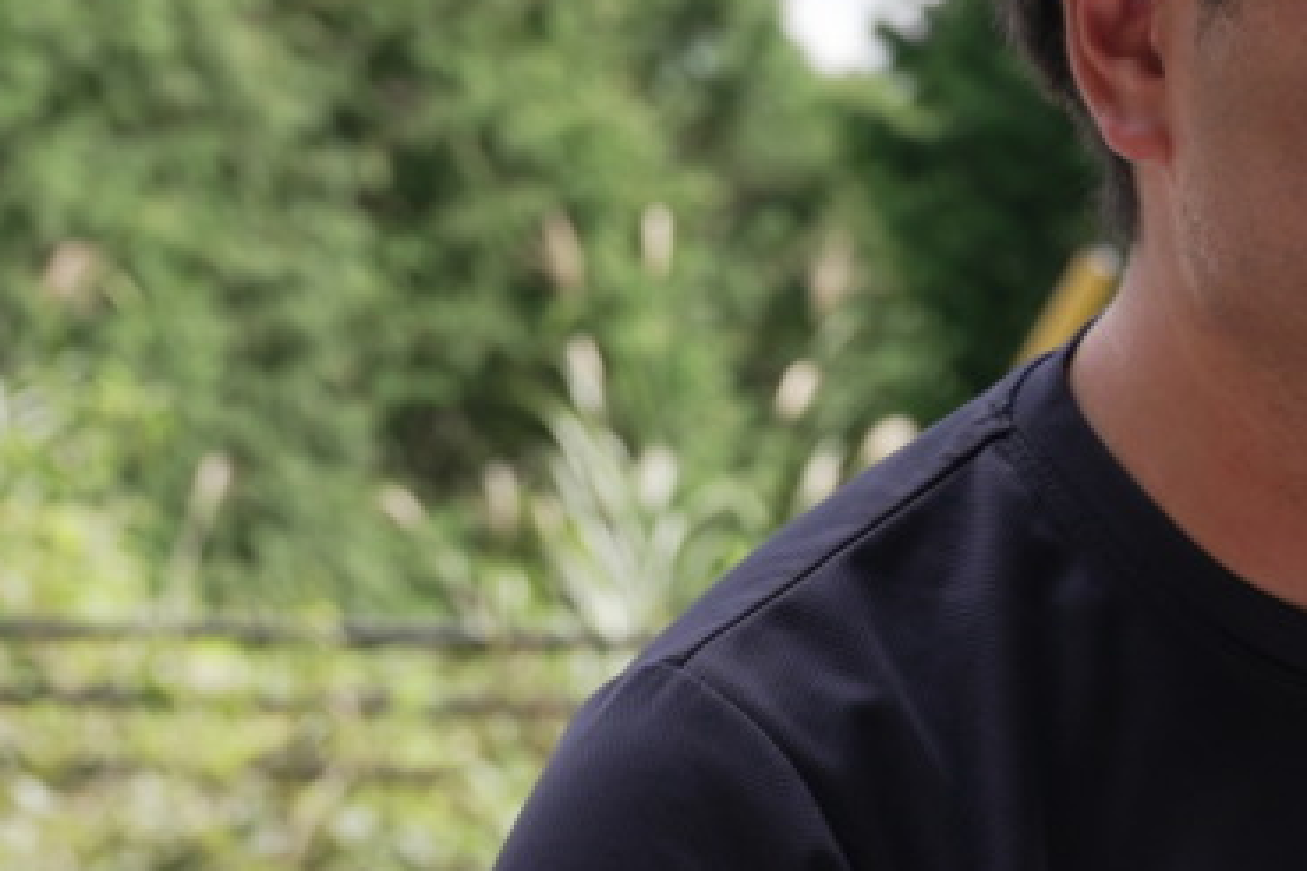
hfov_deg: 11.5
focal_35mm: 175
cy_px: 223
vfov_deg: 7.8
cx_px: 1619
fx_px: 6353
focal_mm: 42
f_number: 4.5
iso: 200
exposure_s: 1/500
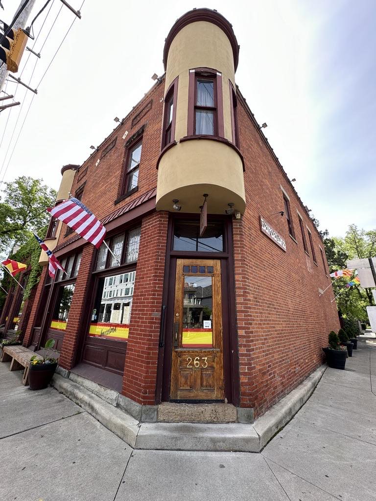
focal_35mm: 14
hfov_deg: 85.7
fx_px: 203
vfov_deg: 102.1
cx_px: 188
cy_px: 250
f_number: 2.2
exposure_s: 1/267
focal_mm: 2.22
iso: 40
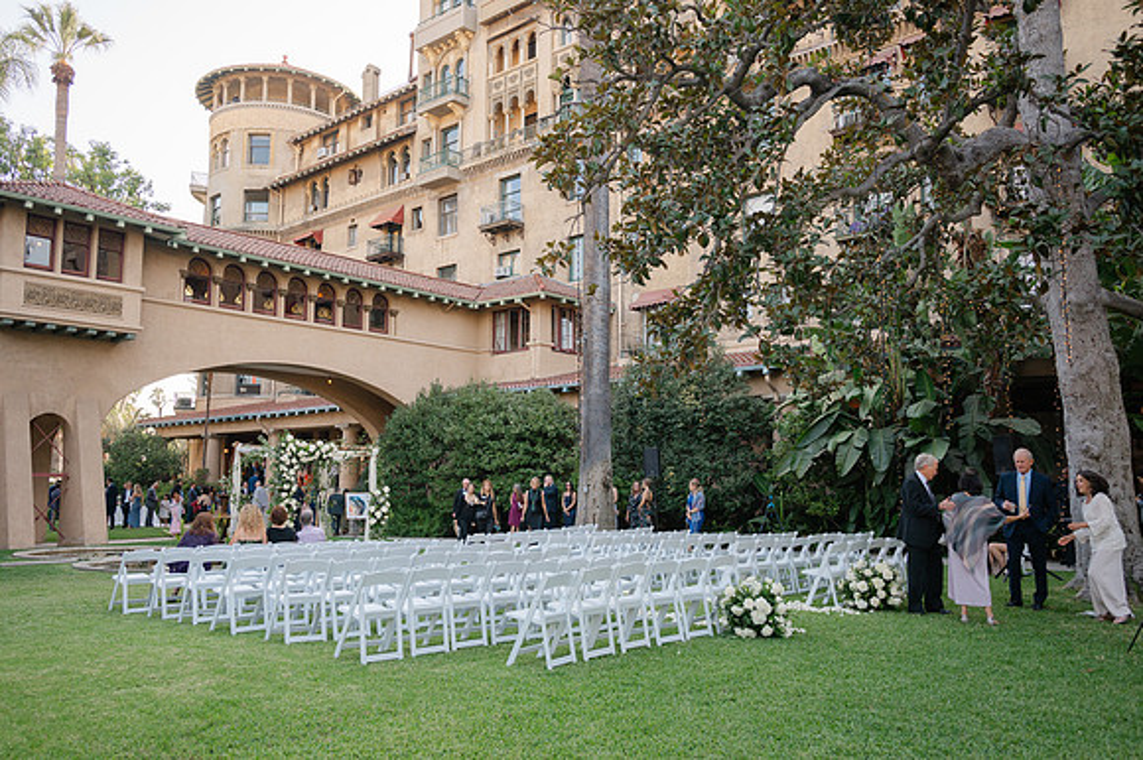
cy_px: 380
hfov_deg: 65.5
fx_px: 888
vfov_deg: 46.4
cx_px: 572
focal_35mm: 28
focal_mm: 28
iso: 400
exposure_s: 1/800
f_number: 4
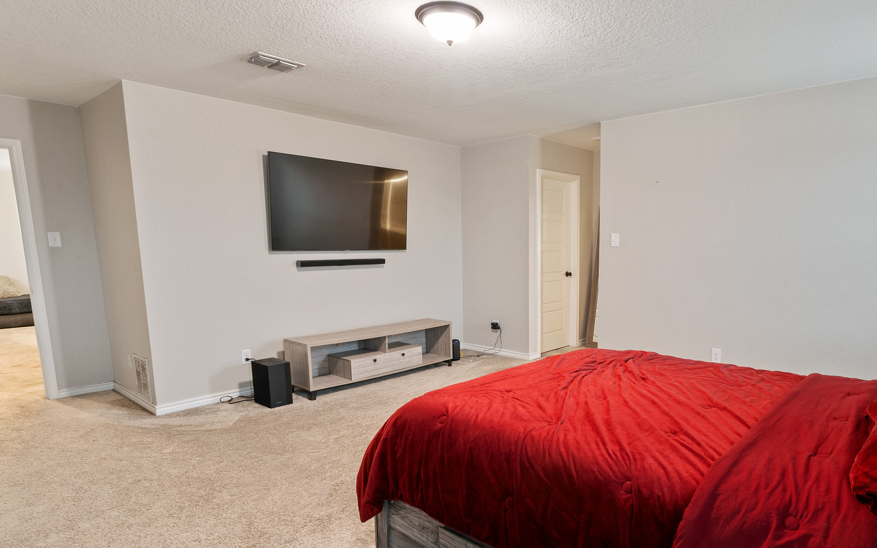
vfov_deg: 57.9
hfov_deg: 82.4
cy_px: 318
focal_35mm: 21
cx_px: 522
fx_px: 493
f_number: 10
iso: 160
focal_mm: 11
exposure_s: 5
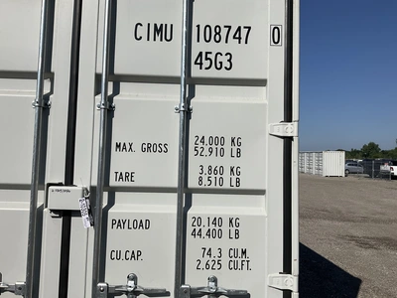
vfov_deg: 48.2
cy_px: 149
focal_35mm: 29
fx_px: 333
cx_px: 198
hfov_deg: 61.7
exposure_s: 1/5263
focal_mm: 3
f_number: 1.8
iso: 25
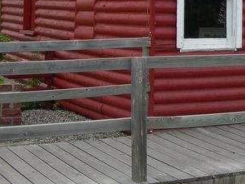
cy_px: -12
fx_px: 729
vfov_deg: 14.1
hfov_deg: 18.9
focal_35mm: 103
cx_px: 203
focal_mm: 7.8
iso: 50
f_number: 4.8
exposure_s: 1/214
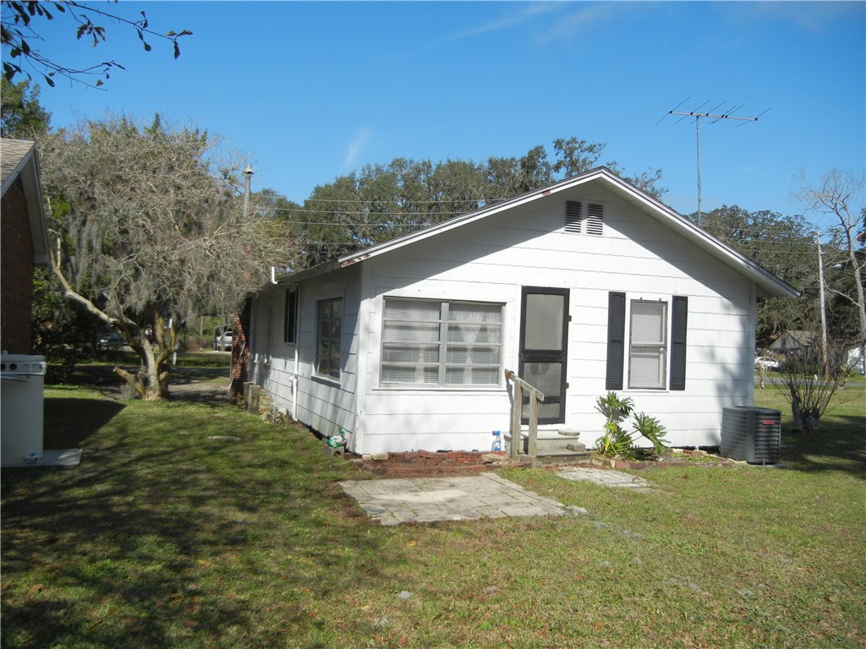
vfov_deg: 46.8
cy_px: 324
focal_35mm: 30
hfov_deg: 60.0
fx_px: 751
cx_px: 433
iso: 160
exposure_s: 1/510
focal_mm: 5.4
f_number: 7
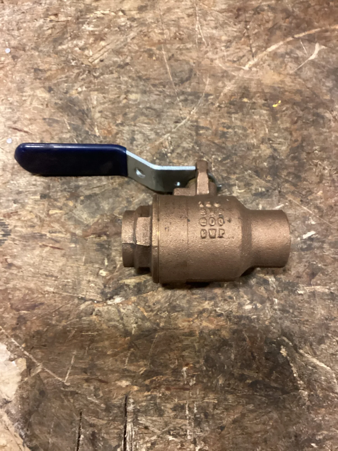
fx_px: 404
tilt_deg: -76.1
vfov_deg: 58.4
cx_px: 169
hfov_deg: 45.4
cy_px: 226
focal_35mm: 31
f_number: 2.4
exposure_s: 1/30
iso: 500
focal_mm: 3.3
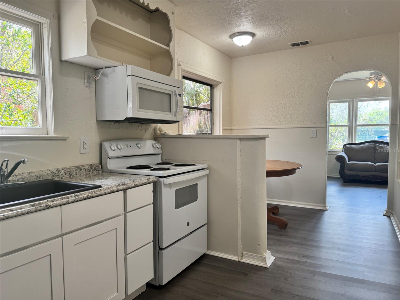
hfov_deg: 71.6
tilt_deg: -4.6
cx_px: 200
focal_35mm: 24
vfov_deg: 56.8
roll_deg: -0.3
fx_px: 277
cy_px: 150
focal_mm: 6.76
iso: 100
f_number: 1.78
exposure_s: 1/120
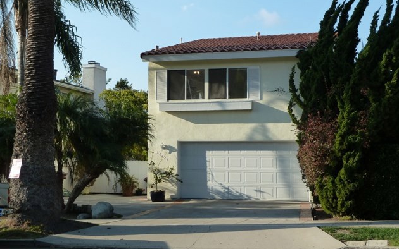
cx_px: 202
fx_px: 609
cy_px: 118
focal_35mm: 56
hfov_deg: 36.3
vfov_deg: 23.2
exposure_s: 1/400
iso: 125
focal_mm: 8.5
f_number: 3.8
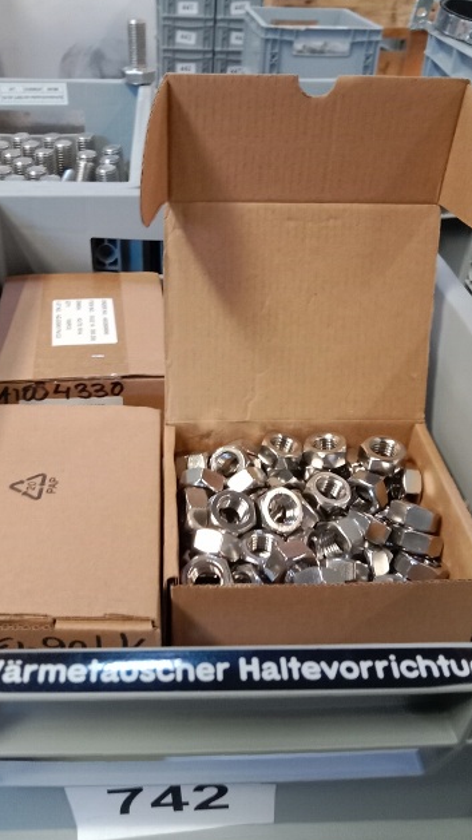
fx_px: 668
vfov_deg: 64.3
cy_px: 419
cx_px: 193
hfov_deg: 38.8
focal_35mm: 30
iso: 993
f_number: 2.2
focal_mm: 3.65
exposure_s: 1/16.7
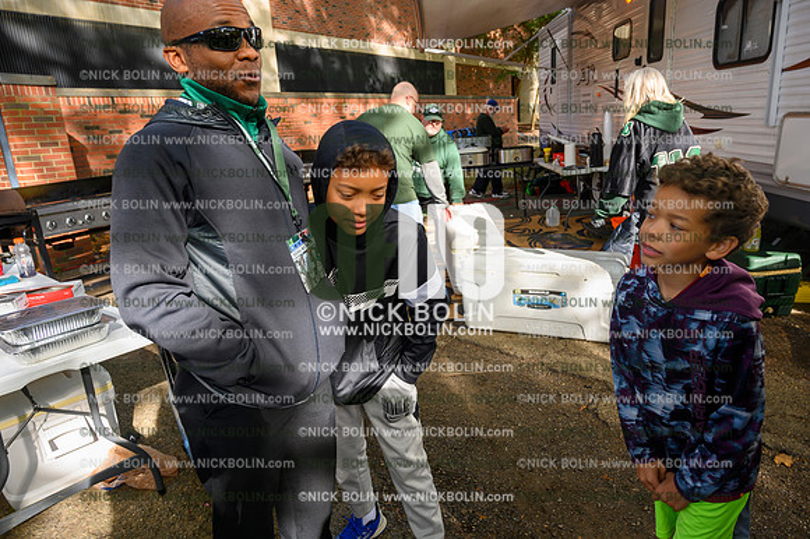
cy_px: 270
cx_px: 405
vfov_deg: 53.1
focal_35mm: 24
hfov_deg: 73.8
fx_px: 540
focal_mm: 24
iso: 200
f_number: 5
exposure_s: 1/100
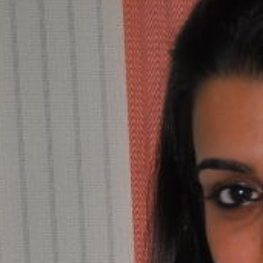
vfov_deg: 5.5
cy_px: 658
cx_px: 318
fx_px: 2622
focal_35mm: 305
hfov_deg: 5.7
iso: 400
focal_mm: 40
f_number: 5
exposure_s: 1/100
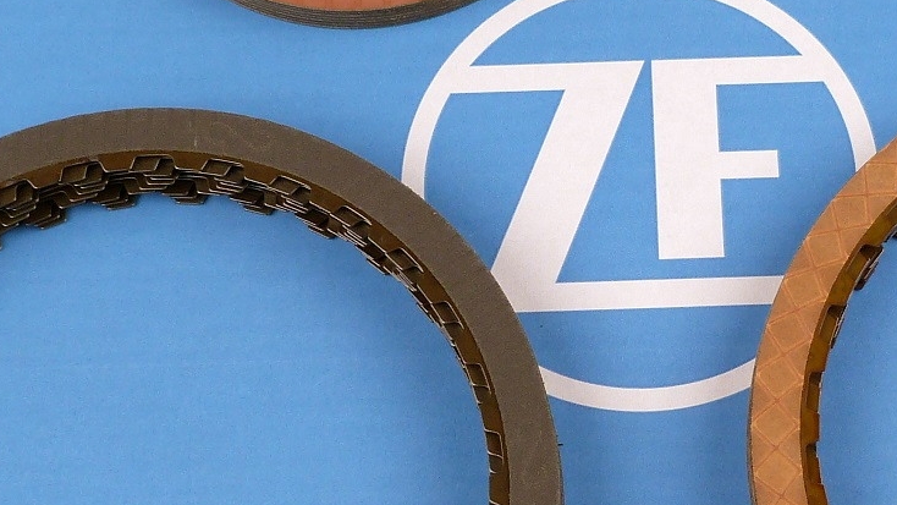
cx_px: 666
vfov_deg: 13.2
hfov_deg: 23.0
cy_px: 296
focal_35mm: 92
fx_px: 2188
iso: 100
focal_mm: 5.4
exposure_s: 1/80
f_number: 3
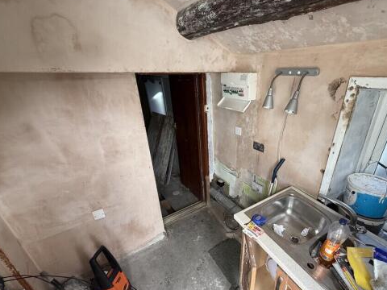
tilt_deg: -26.2
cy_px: 164
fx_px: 190
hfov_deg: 90.2
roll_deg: +0.2
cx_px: 226
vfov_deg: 74.4
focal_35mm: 17
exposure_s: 1/99
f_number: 2.2
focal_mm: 2.22
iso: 100
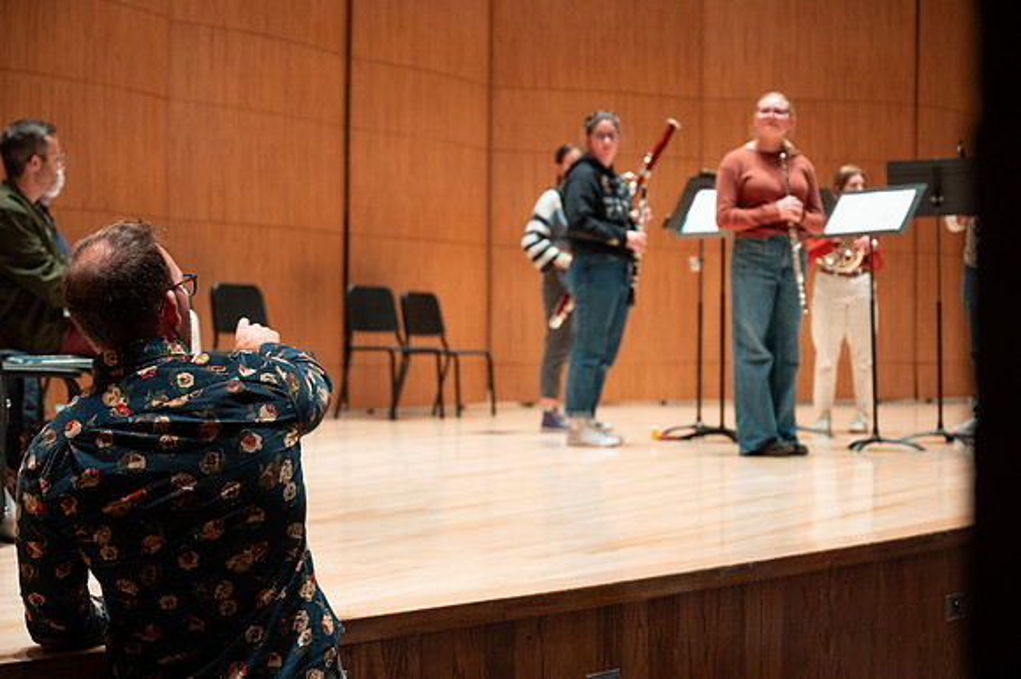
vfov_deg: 21.9
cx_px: 510
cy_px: 340
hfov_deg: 32.4
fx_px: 1757
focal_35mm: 62
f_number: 4
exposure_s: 1/125
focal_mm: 62
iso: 1250
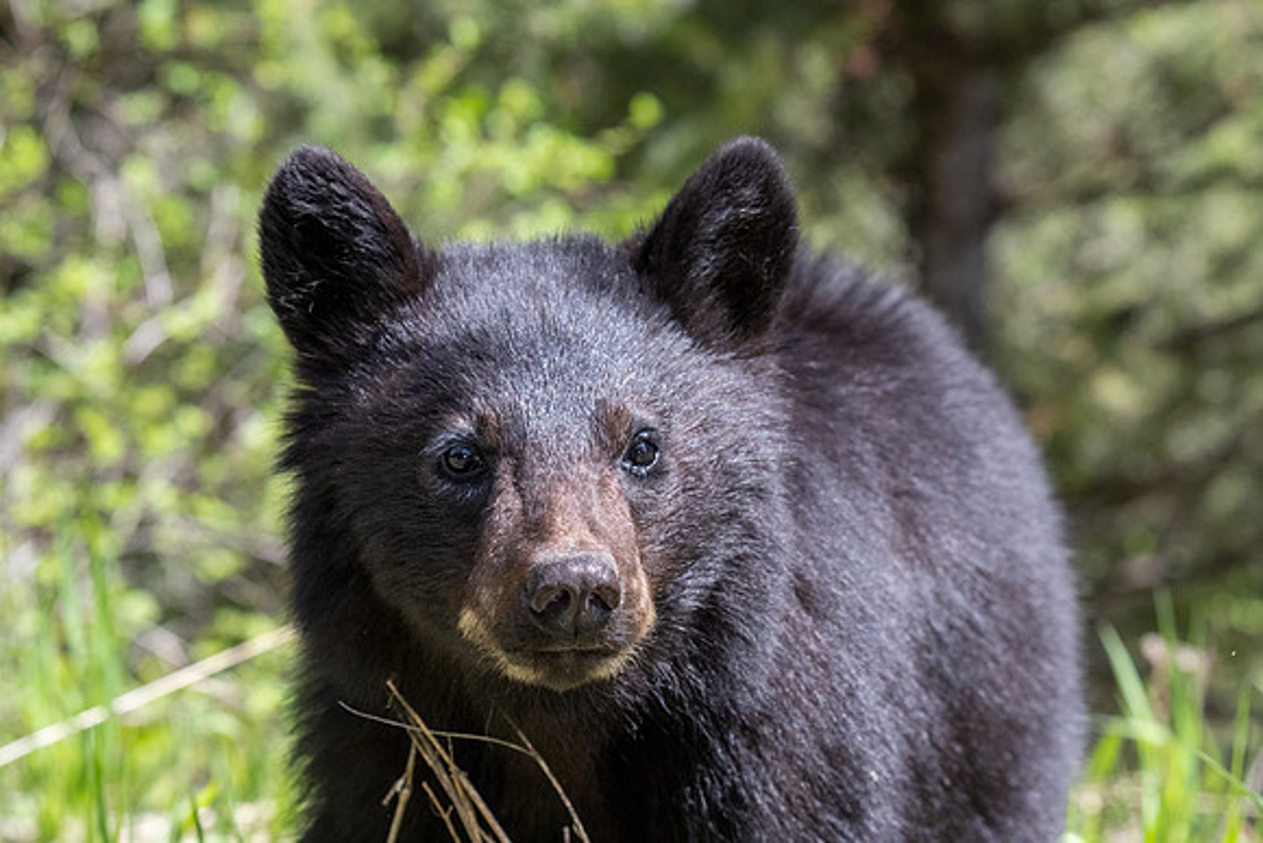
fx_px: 7018
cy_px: 422
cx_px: 632
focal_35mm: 200
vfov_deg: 6.9
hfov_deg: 10.3
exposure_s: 1/1250
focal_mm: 200
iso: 2800
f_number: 10
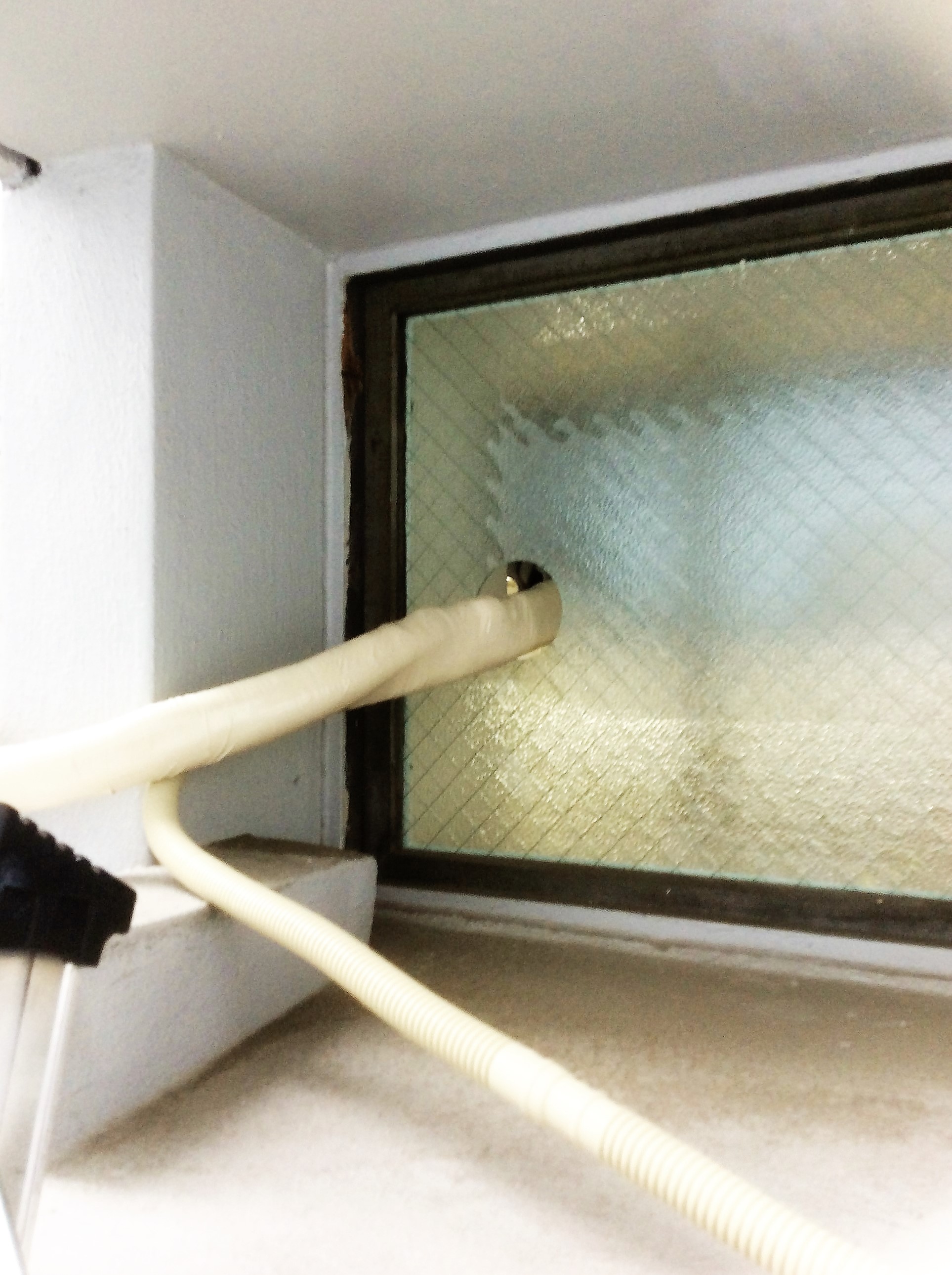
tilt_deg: +0.7
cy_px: 638
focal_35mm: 32
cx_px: 476
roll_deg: -1.0
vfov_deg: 56.9
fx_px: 1176
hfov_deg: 44.1
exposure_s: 1/40
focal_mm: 3.3
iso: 32
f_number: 2.4
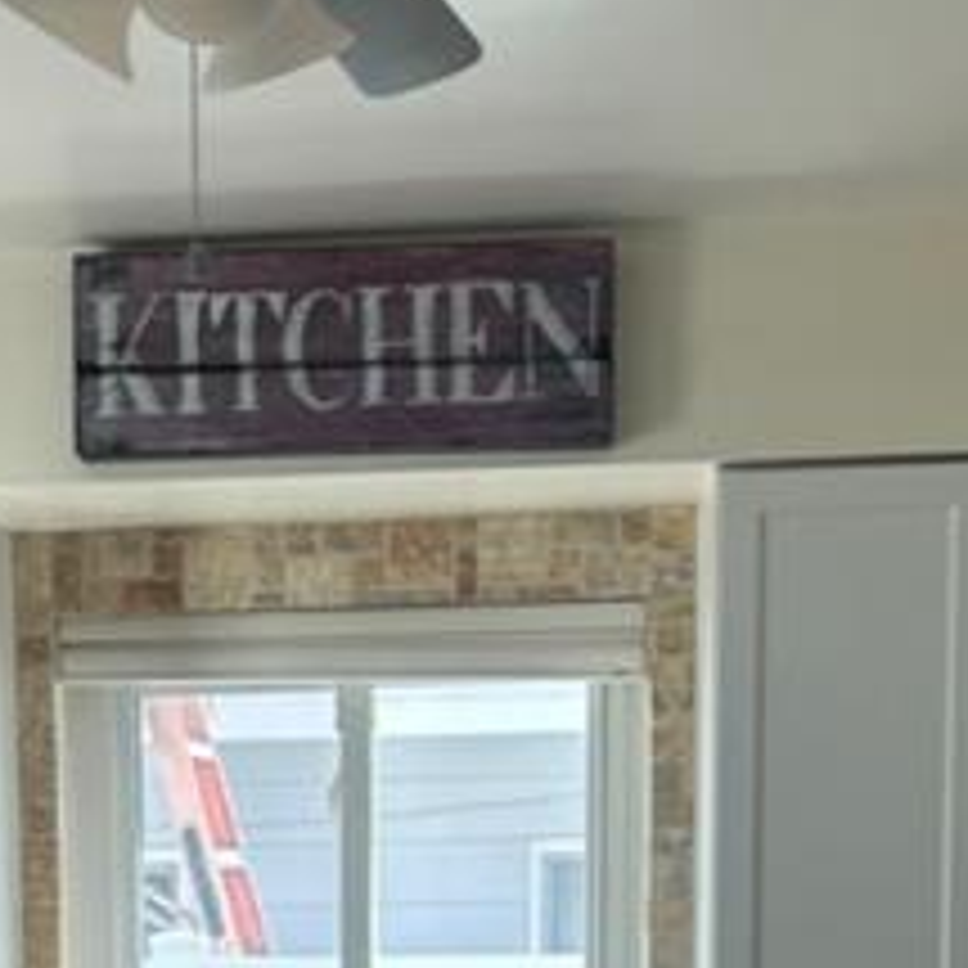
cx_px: 261
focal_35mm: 82
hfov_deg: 21.0
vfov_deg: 19.5
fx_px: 2594
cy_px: 1261
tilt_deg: -5.3
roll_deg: +0.8
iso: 64
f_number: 1.5
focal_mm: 5.7
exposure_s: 1/166
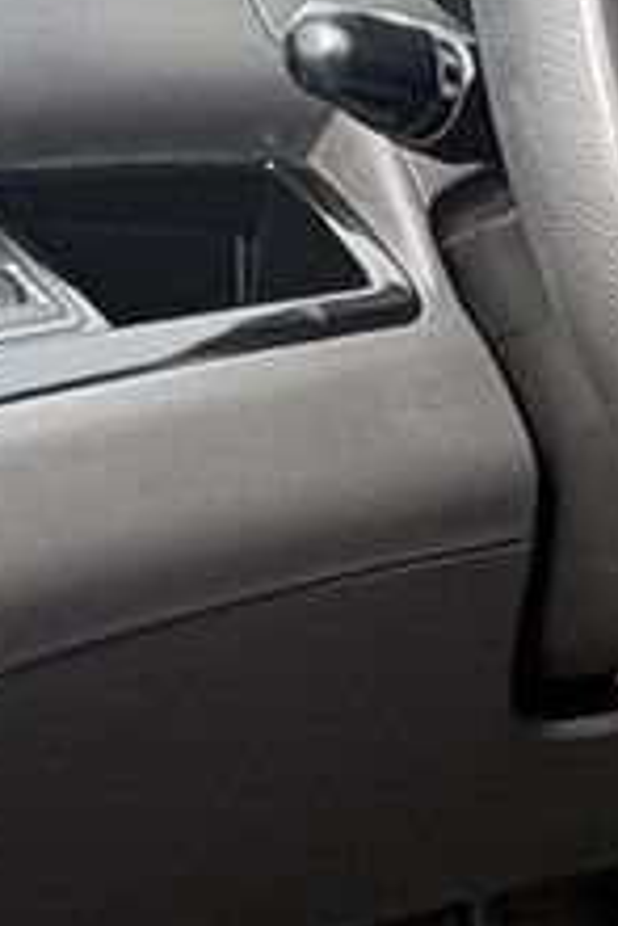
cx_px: 1137
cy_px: 1145
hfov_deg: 11.2
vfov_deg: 17.2
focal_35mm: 113
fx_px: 2905
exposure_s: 1/299
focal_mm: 2.22
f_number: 2.2
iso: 40
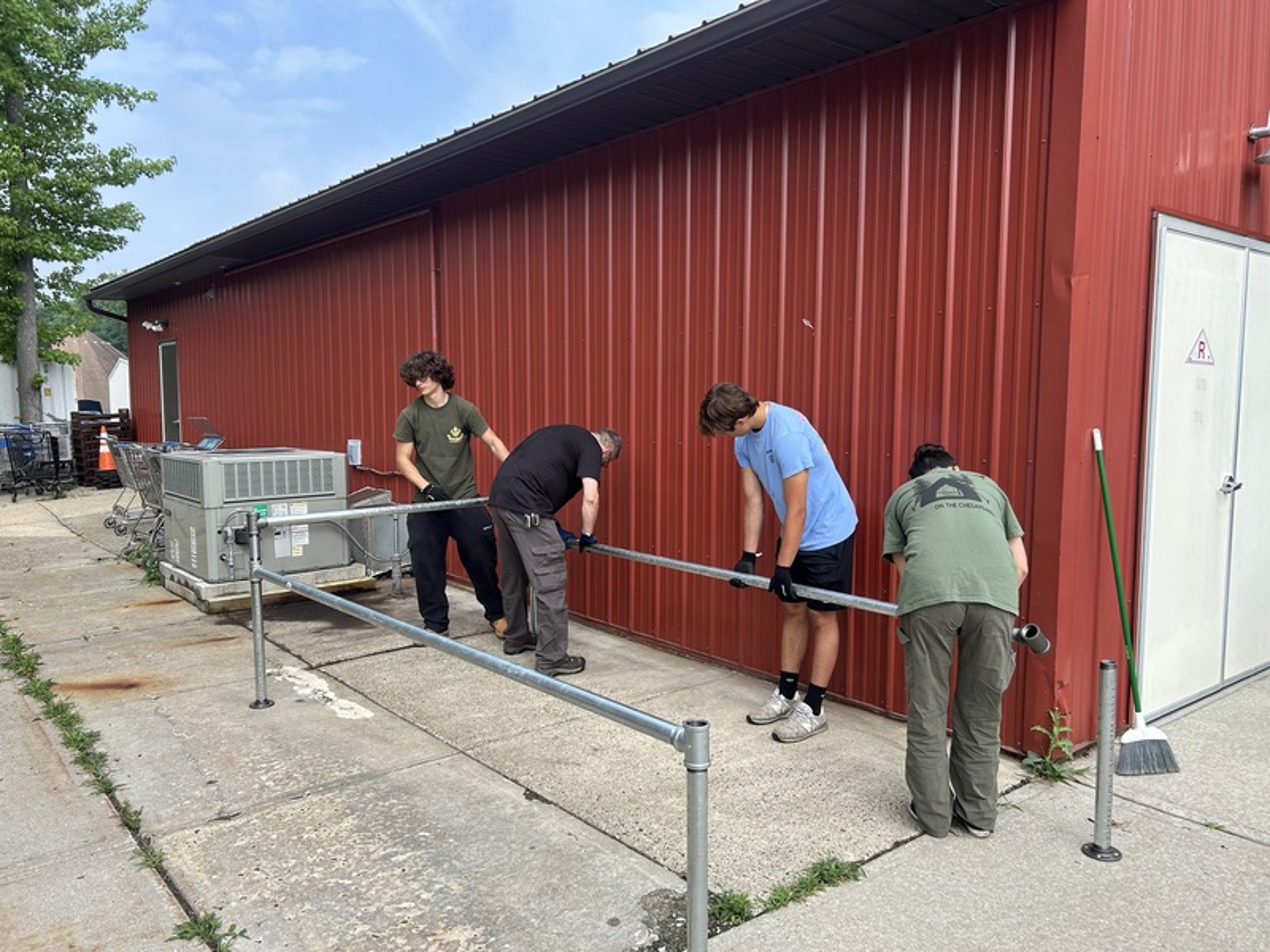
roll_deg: -1.5
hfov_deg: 67.3
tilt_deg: -2.1
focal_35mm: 26
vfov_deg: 53.1
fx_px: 954
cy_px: 476
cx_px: 635
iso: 50
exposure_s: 1/1488
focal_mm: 5.7
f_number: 1.5
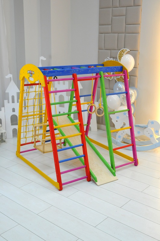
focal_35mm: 45
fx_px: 301
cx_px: 80
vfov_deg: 43.7
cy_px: 120
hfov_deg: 29.8
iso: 1000
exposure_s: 1/60
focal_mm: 30
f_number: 5.6
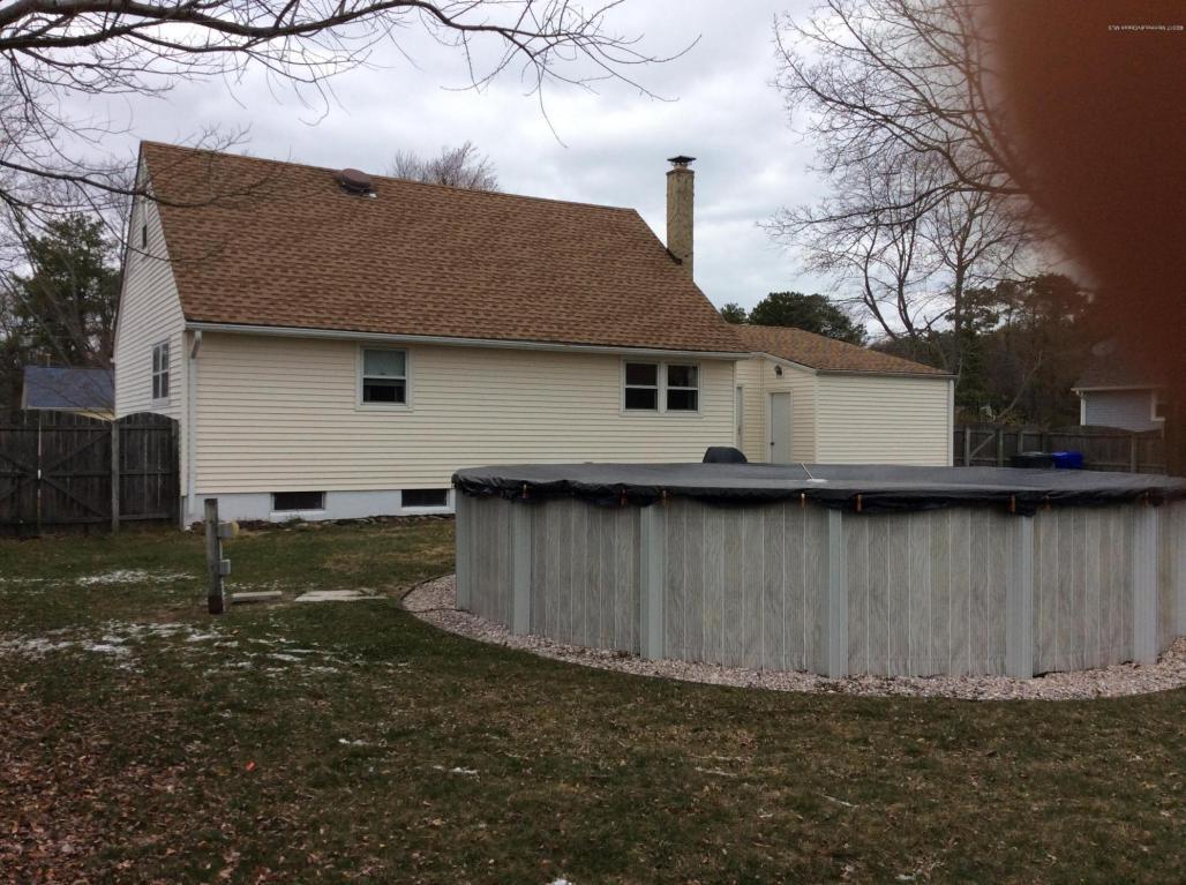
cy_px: 442
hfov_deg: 56.9
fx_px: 1094
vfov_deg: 44.0
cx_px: 593
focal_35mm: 32
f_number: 2.4
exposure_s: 1/1362
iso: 32
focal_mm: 3.3
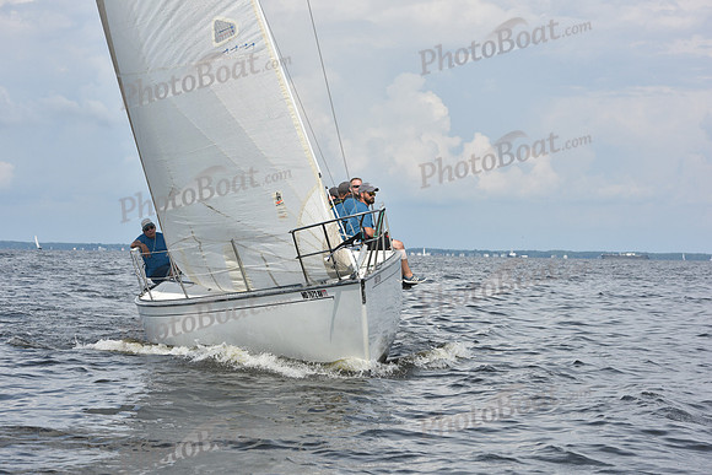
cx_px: 356
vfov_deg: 13.7
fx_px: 1978
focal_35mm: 100
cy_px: 238
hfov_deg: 20.4
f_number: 9
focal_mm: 100
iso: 320
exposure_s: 1/1250
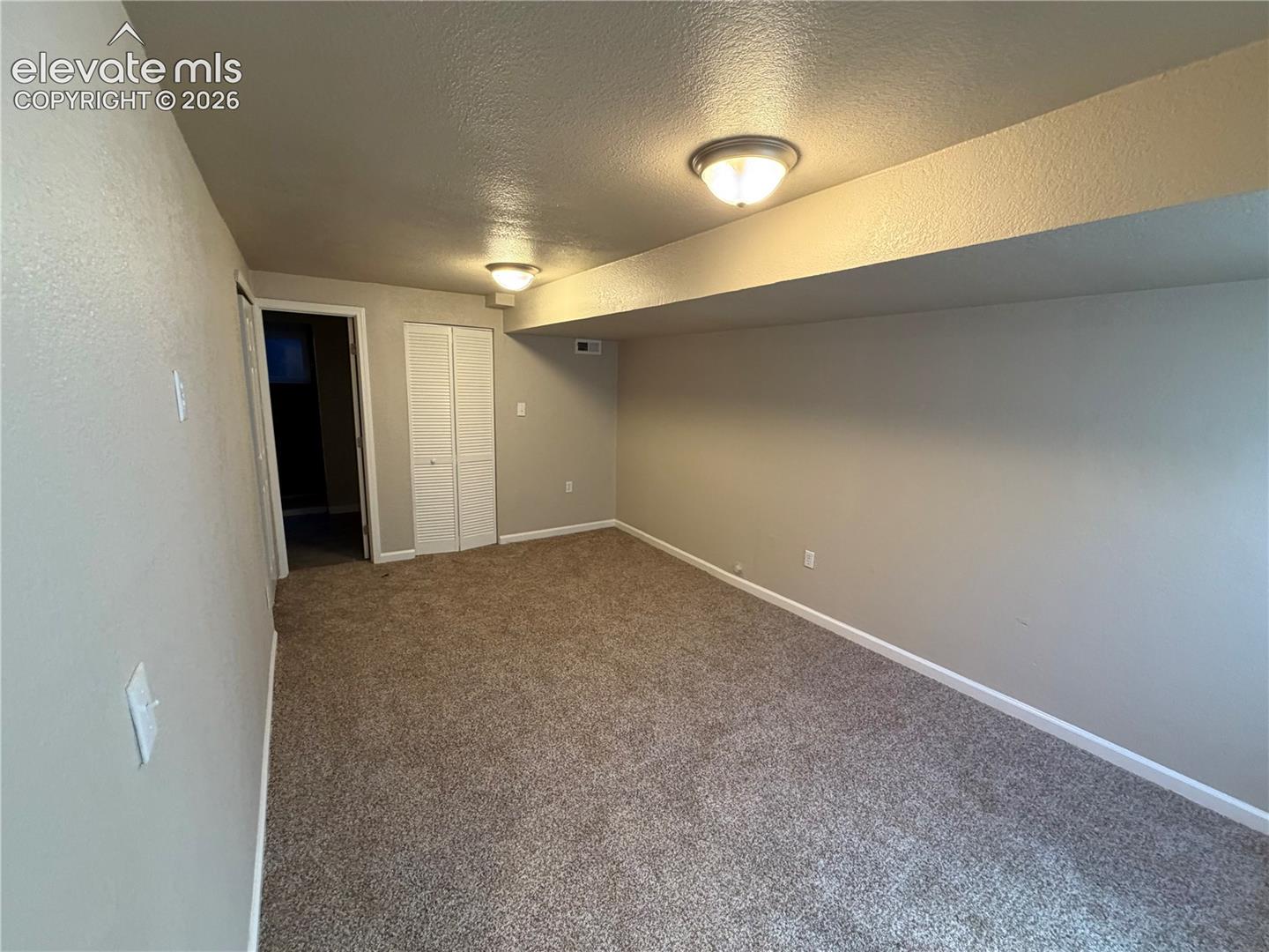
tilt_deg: -10.4
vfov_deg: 85.7
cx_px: 634
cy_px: 476
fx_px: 513
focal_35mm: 14
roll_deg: -2.5
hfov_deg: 102.1
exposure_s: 1/60
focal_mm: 2.22
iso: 320
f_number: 2.2
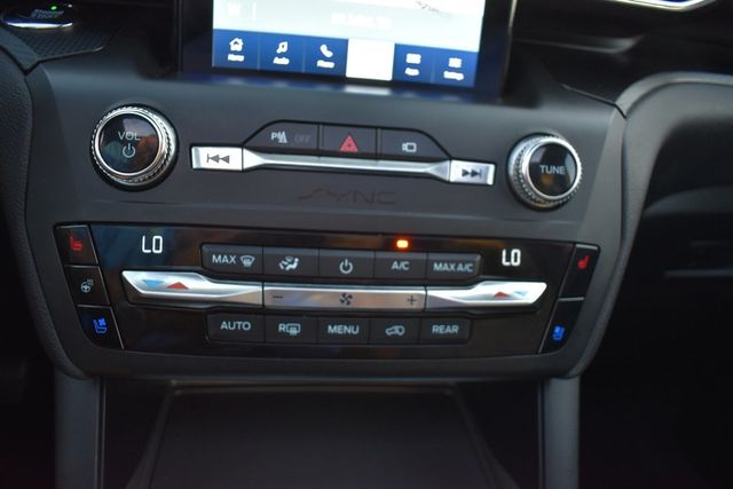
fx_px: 550
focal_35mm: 27
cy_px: 244
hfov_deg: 67.4
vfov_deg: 48.0
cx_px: 366
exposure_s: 1/125
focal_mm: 18
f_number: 3.5
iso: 800
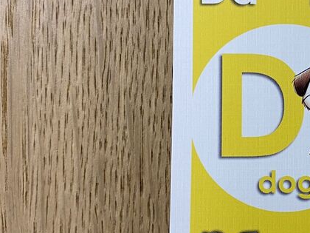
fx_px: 546
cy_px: 123
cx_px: 306
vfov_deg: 24.0
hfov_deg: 29.7
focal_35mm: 61
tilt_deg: -86.0
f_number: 1.8
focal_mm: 4.25
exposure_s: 1/50
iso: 100
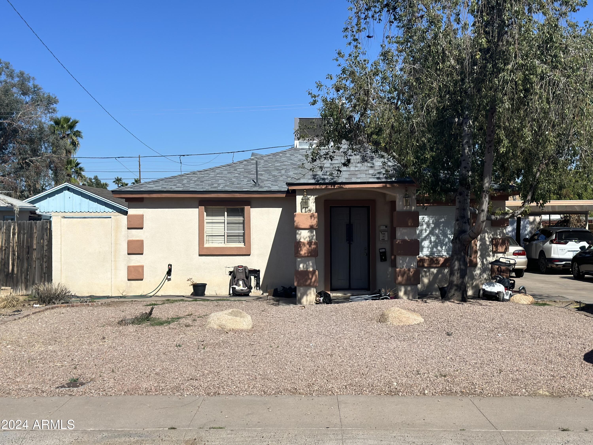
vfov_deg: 30.3
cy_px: 222
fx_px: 822
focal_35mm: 48
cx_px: 296
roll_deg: +0.2
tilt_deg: +0.0
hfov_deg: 39.7
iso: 80
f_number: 1.78
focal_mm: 6.86
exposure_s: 1/9804
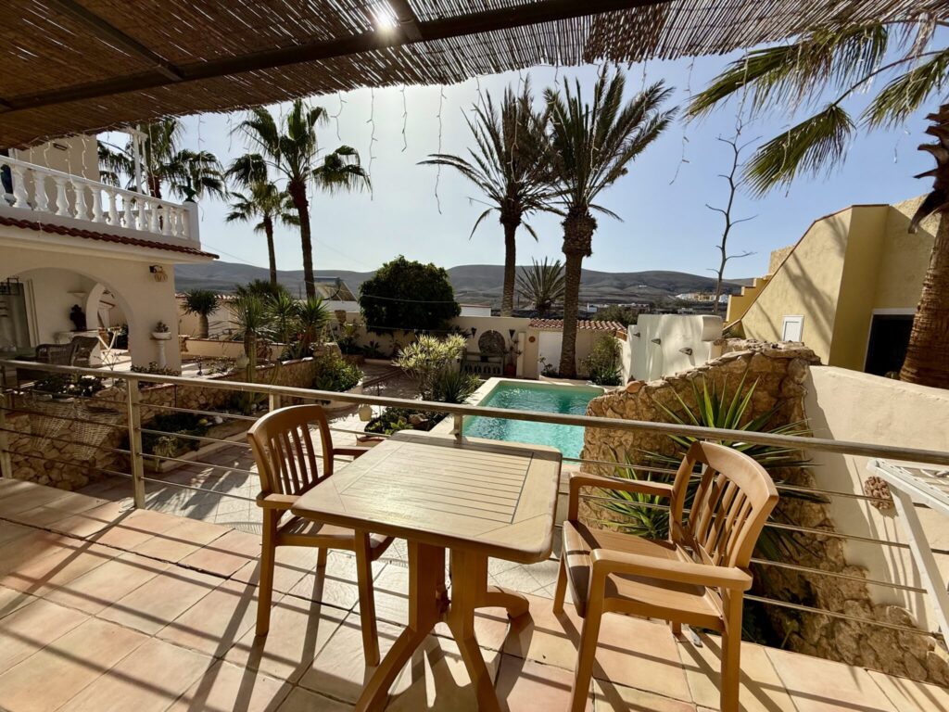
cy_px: 356
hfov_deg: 102.1
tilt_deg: -4.4
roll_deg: -1.1
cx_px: 474
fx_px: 384
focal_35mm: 14
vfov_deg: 85.7
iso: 50
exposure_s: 1/5155
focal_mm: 2.22
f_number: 2.2
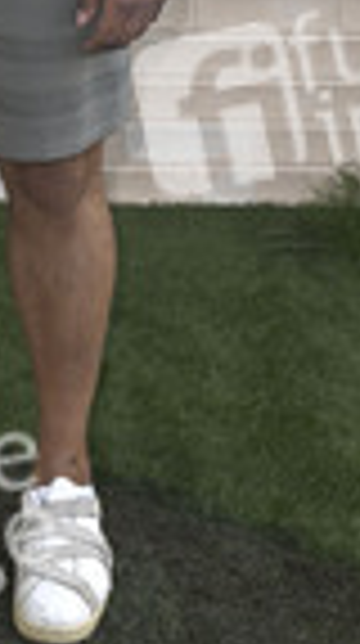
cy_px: -135
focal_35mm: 120
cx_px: -45
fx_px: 2045
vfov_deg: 17.1
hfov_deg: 9.9
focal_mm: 41
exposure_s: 1/250
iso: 640
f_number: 6.3
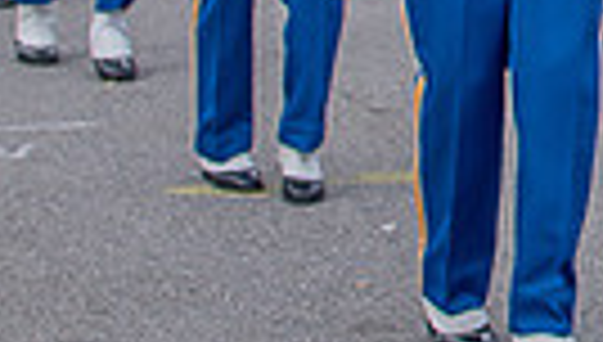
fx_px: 3765
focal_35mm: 235
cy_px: -421
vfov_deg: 5.1
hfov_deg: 8.7
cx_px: 1120
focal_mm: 35
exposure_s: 1/500
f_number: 4
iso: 100
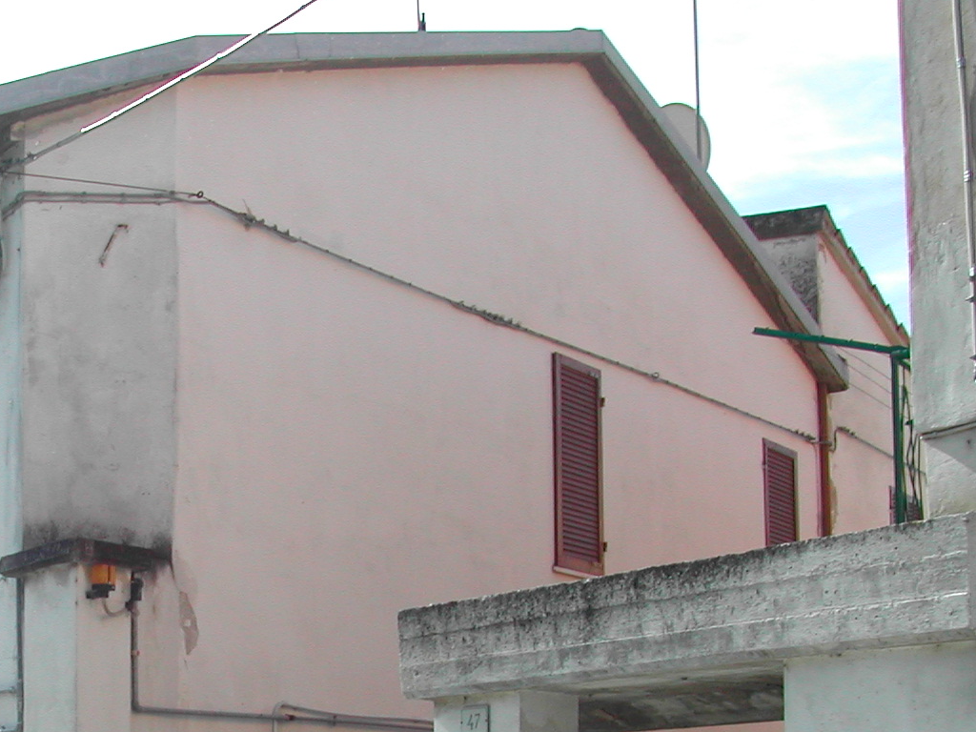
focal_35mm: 76
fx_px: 2143
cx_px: 123
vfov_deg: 19.0
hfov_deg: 25.0
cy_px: 695
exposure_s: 1/154
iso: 100
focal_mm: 8
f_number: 7.6
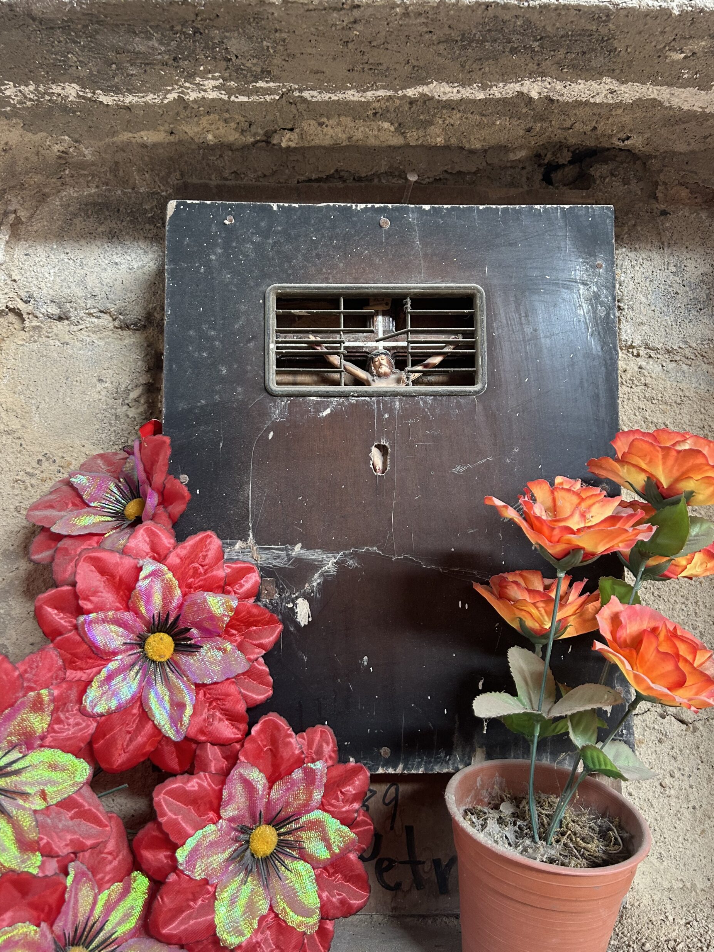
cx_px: 351
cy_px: 476
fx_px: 742
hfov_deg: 51.4
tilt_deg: +4.5
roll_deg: -0.6
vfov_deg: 65.3
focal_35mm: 27
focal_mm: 5.7
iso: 160
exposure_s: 1/60
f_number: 1.5
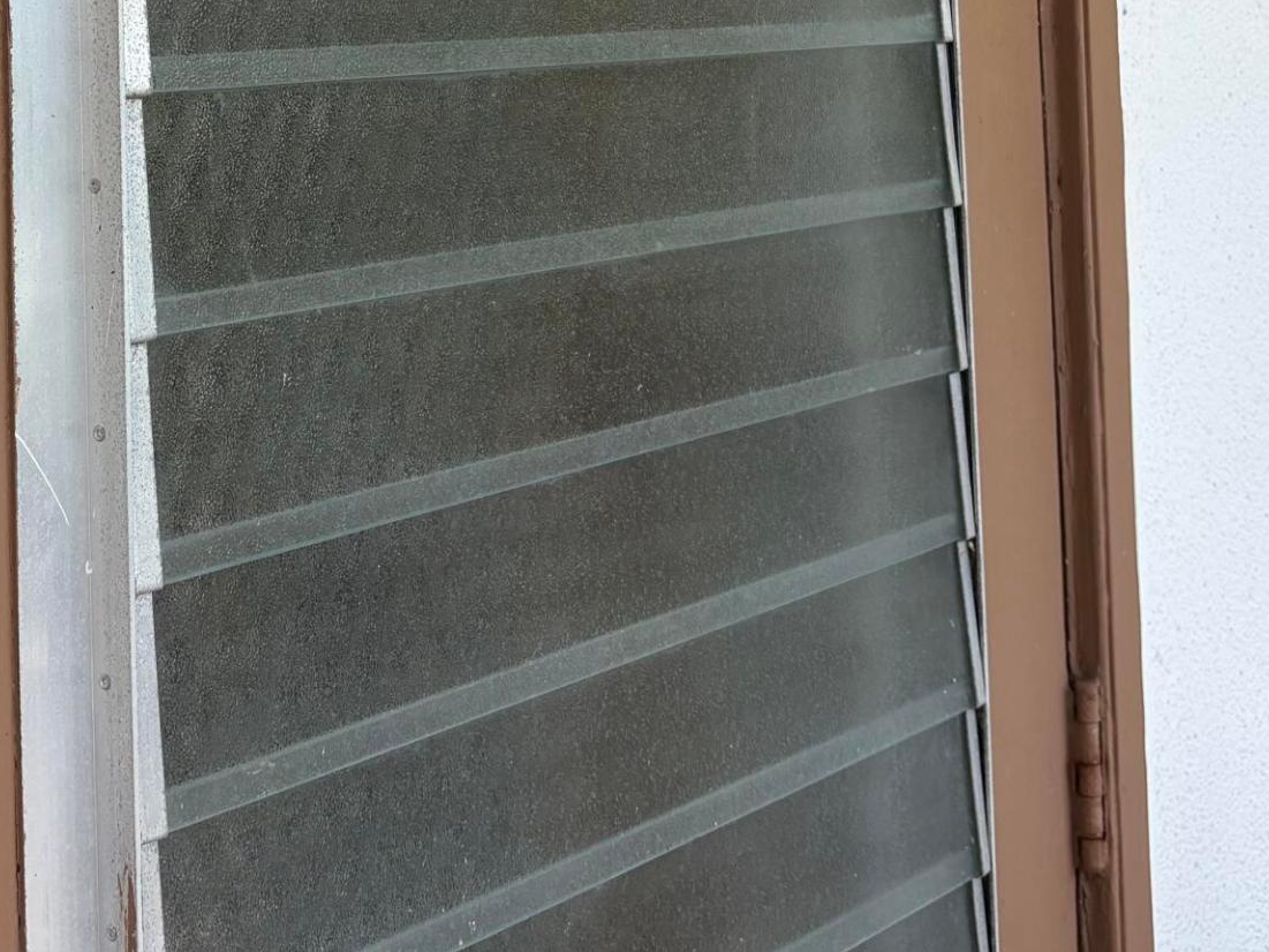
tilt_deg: +3.2
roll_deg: +2.0
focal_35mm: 68
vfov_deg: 20.6
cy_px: -89
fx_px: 2493
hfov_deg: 28.4
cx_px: 452
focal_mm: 5.96
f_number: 1.6
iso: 50
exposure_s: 1/571
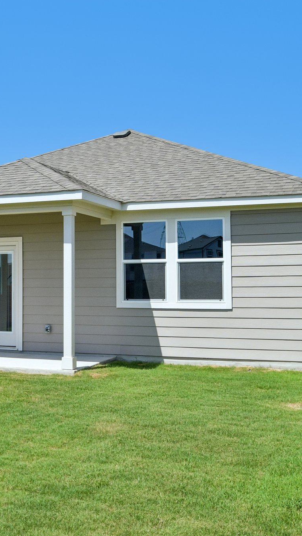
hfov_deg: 27.4
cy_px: 271
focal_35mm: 43
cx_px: 85
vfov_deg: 47.4
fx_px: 612
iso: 400
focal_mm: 18
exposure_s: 1/1000
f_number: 8
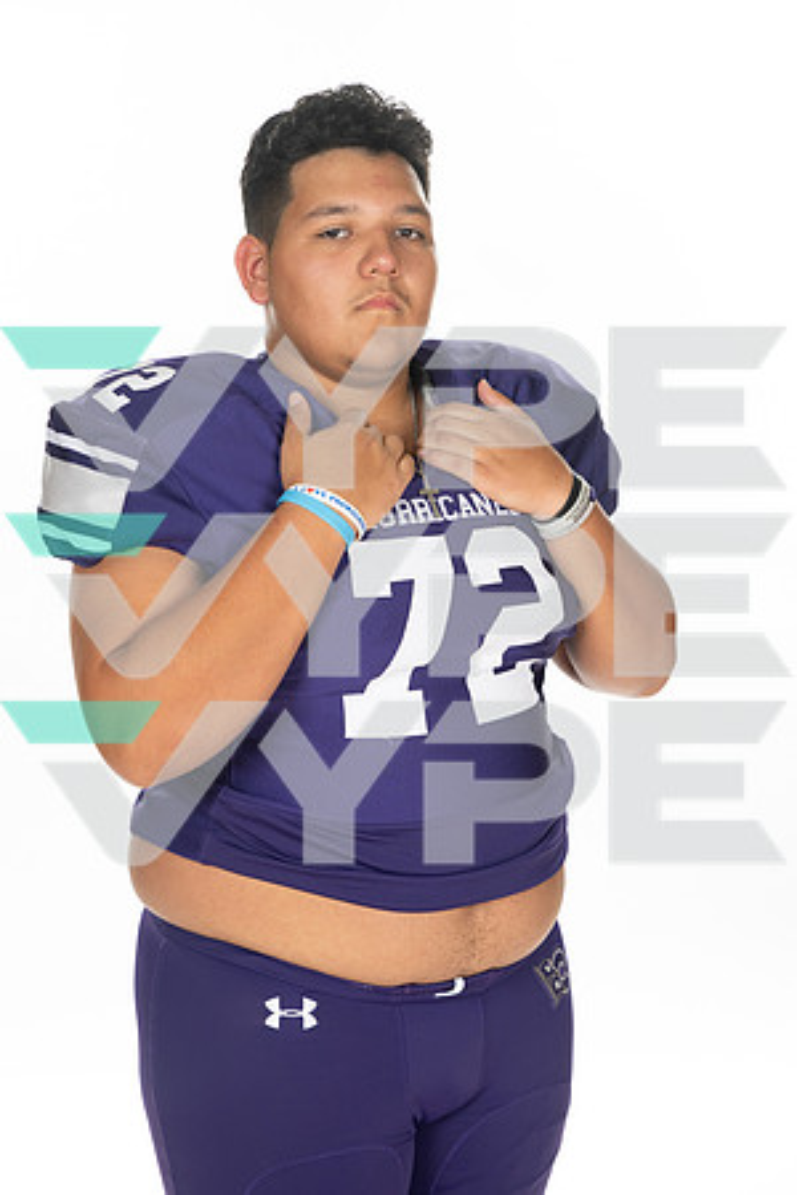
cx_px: 398
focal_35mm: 70
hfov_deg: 19.5
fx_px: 2324
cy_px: 598
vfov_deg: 28.8
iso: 800
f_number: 7.1
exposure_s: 1/320
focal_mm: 70
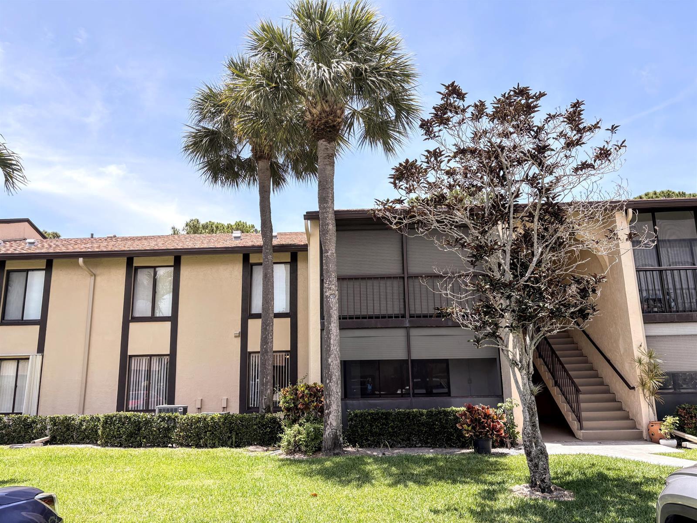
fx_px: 524
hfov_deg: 67.3
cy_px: 262
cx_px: 348
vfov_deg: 53.1
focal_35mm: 26
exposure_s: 1/2141
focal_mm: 5.96
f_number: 1.6
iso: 50
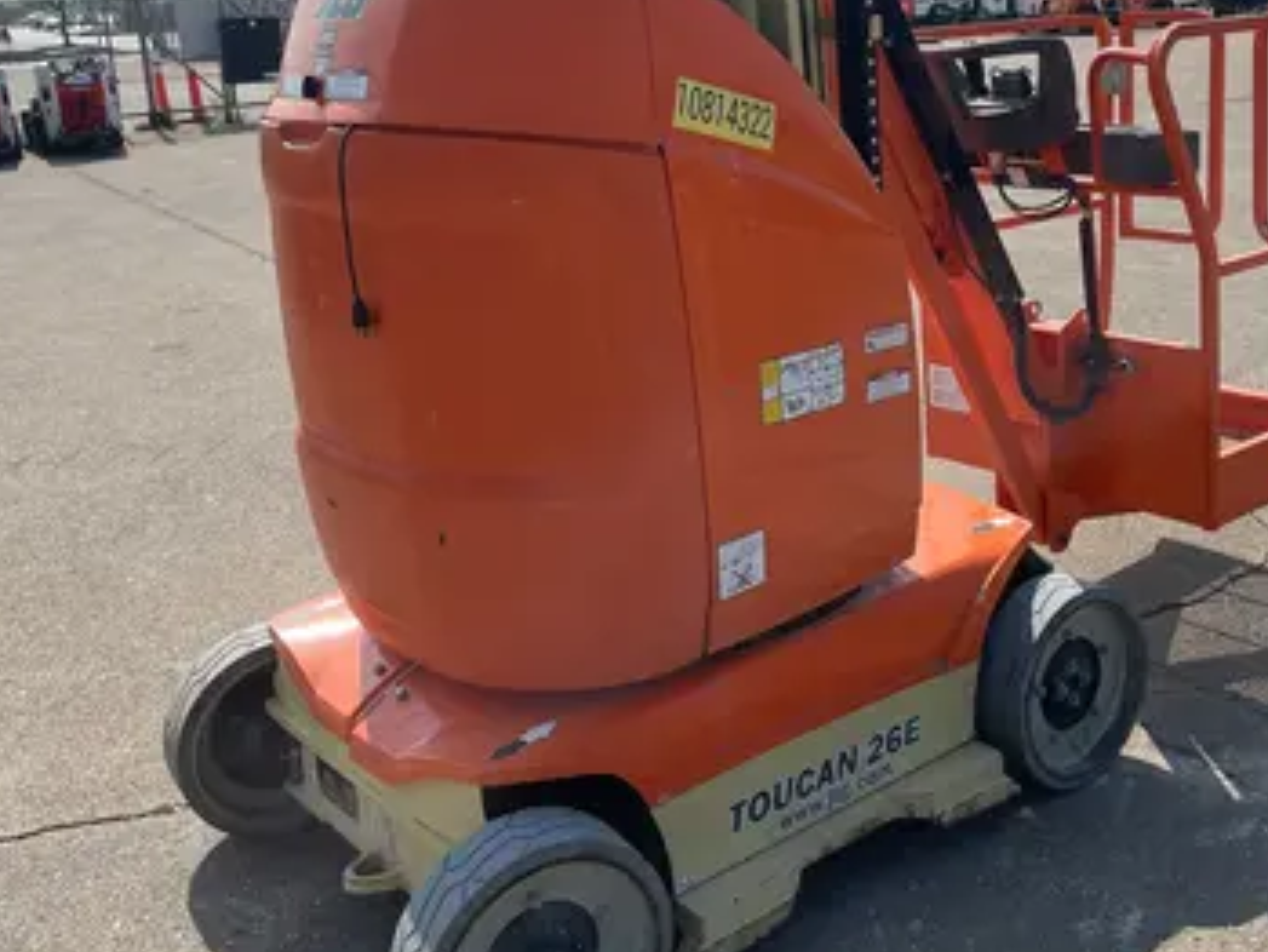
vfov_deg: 34.9
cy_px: 332
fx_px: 1502
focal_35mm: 41
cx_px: 814
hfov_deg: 45.3
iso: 50
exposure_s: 1/4464
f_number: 1.6
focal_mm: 4.2
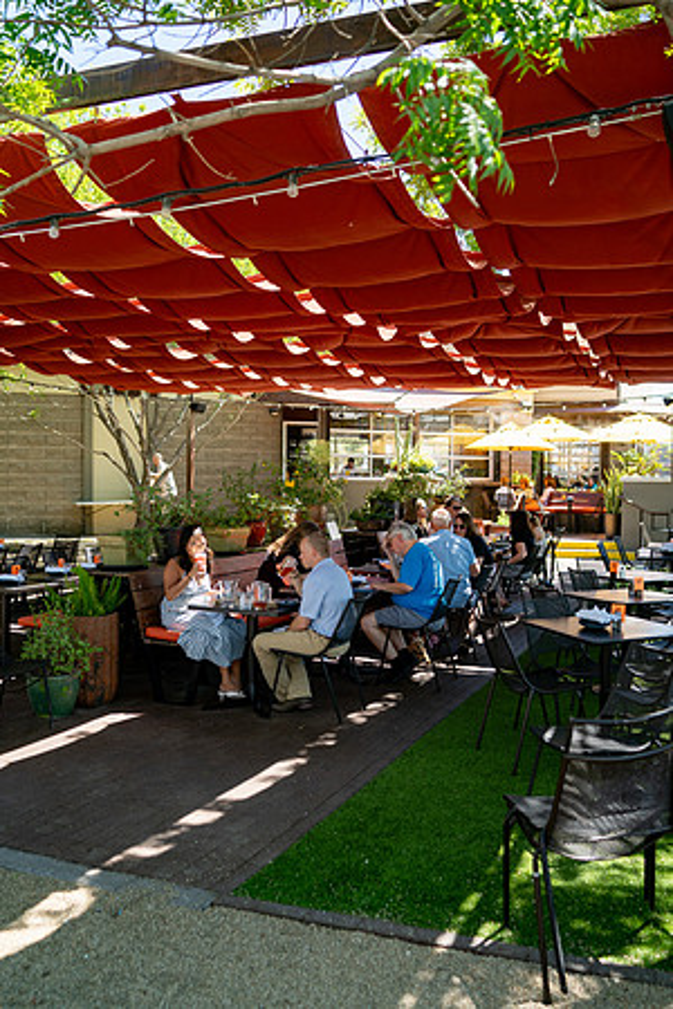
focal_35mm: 35
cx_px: 336
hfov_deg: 37.9
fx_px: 981
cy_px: 504
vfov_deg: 54.4
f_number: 2.8
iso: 100
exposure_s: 1/400
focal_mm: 35
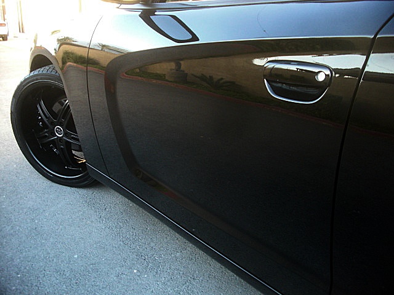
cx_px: 197
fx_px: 410
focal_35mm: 36
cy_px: 148
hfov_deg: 51.4
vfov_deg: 39.7
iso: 200
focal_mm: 6.3
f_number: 2.8
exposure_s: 1/80
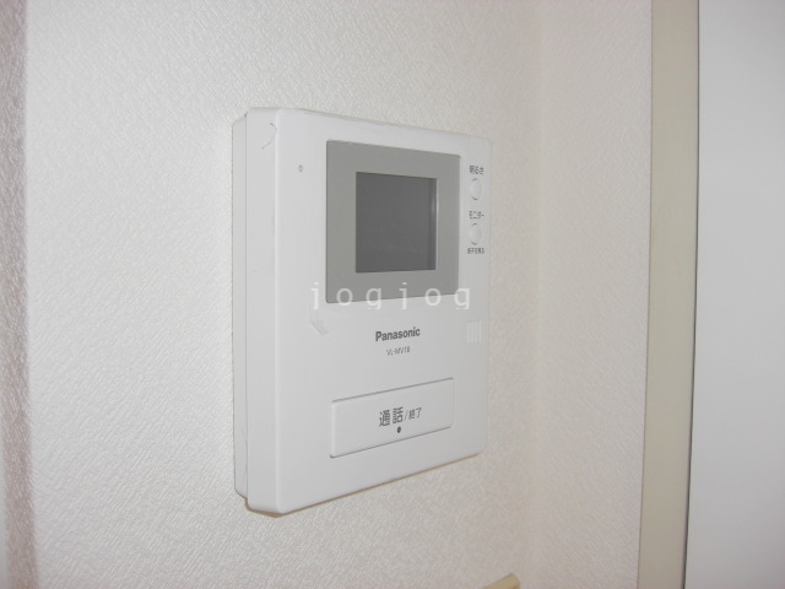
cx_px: 392
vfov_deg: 37.7
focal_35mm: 38
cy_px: 294
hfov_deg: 49.0
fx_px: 862
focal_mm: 7.9
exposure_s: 1/60
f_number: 2.8
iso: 80
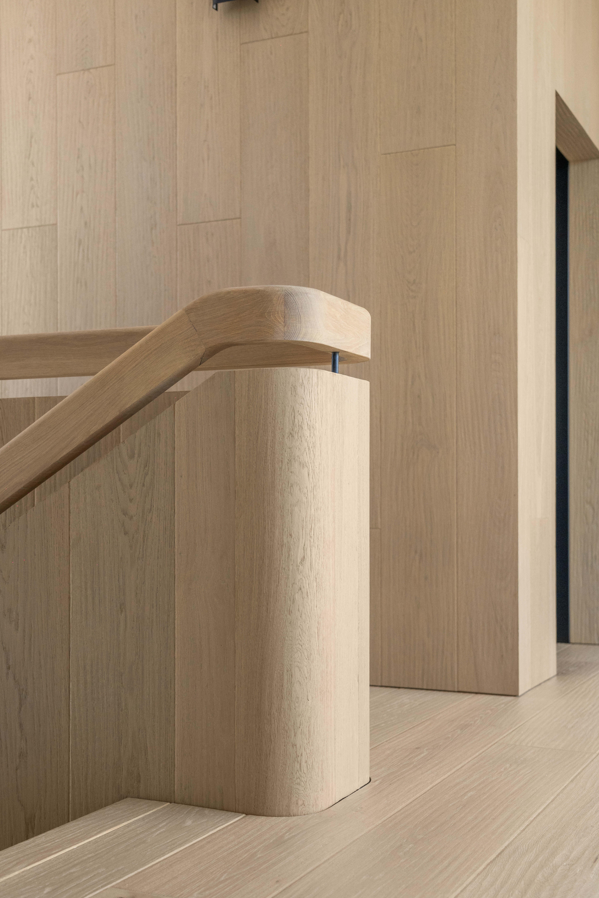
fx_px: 1098
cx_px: 293
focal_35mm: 44
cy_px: 459
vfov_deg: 44.5
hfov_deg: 30.5
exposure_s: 1/400
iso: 1250
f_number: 4.5
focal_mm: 43
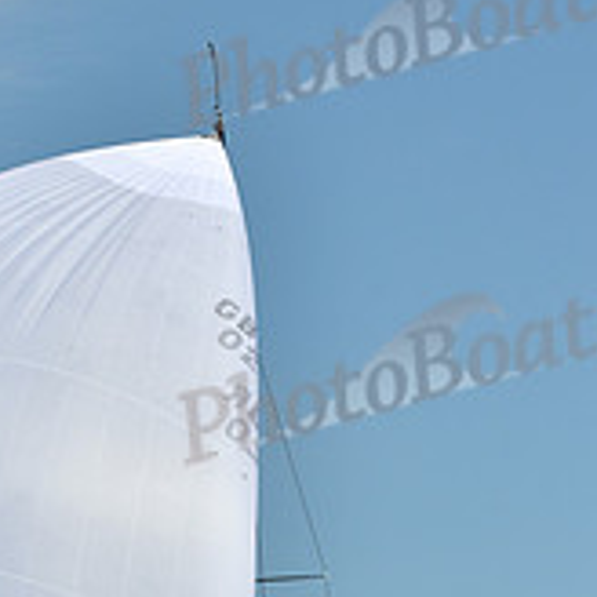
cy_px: 612
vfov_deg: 8.3
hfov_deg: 8.3
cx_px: -9
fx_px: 4098
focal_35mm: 210
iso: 320
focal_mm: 70
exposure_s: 1/1250
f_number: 10
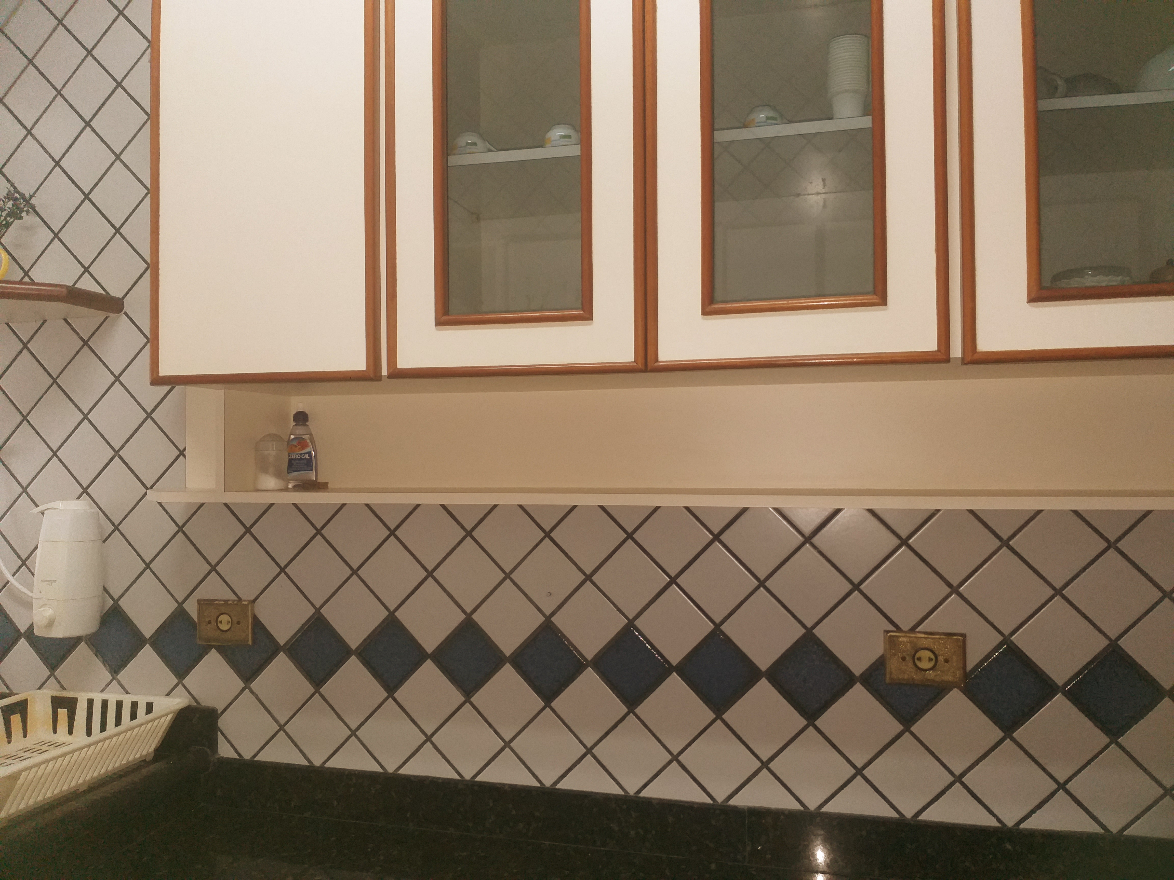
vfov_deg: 53.1
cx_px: 587
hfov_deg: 67.3
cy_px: 440
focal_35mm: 26
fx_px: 882
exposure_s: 1/60
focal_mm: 3.93
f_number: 1.7
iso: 125
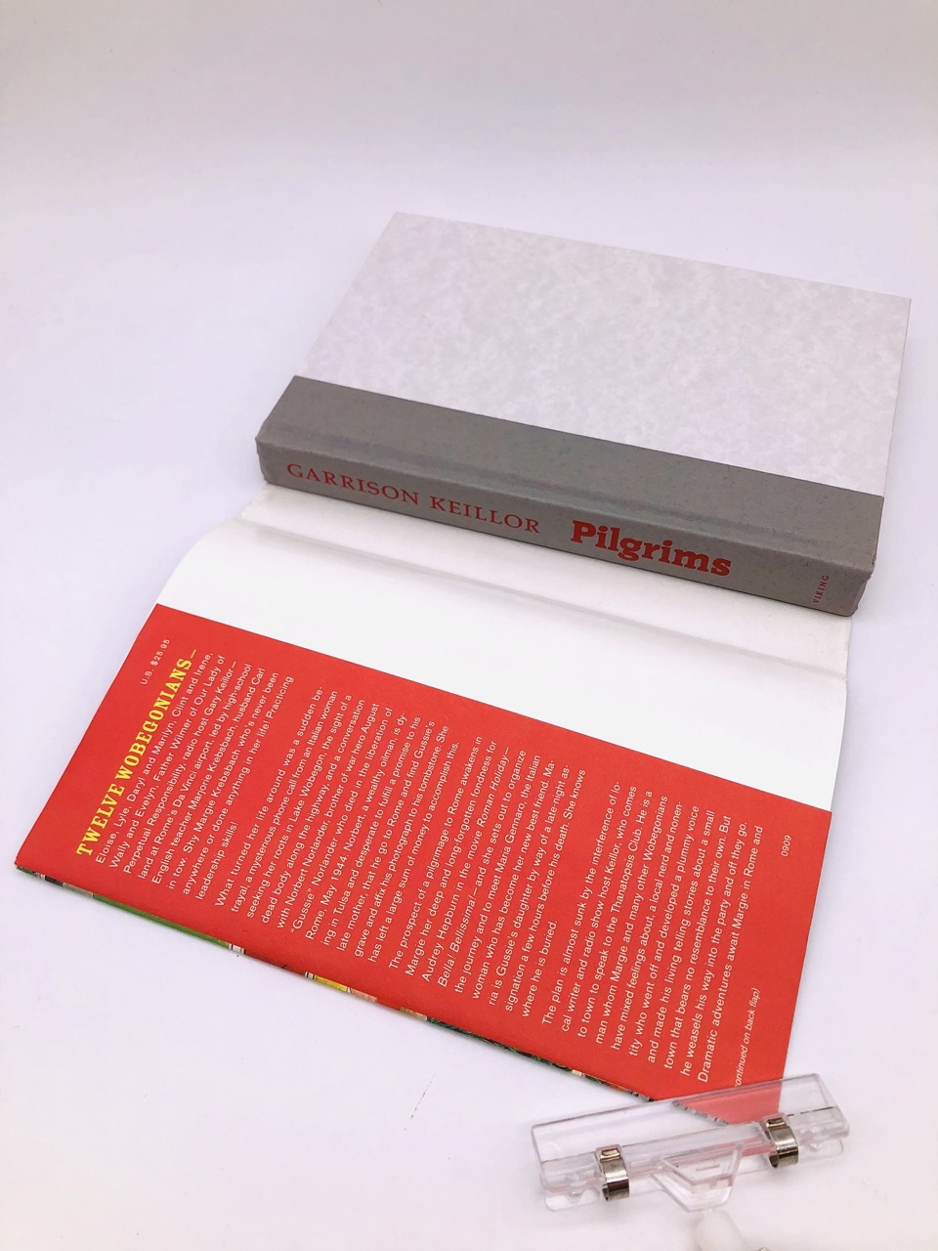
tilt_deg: -51.2
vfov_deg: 63.4
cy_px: 626
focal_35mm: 28
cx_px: 469
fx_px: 1012
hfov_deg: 49.7
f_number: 1.8
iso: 20
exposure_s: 1/607
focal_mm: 3.99
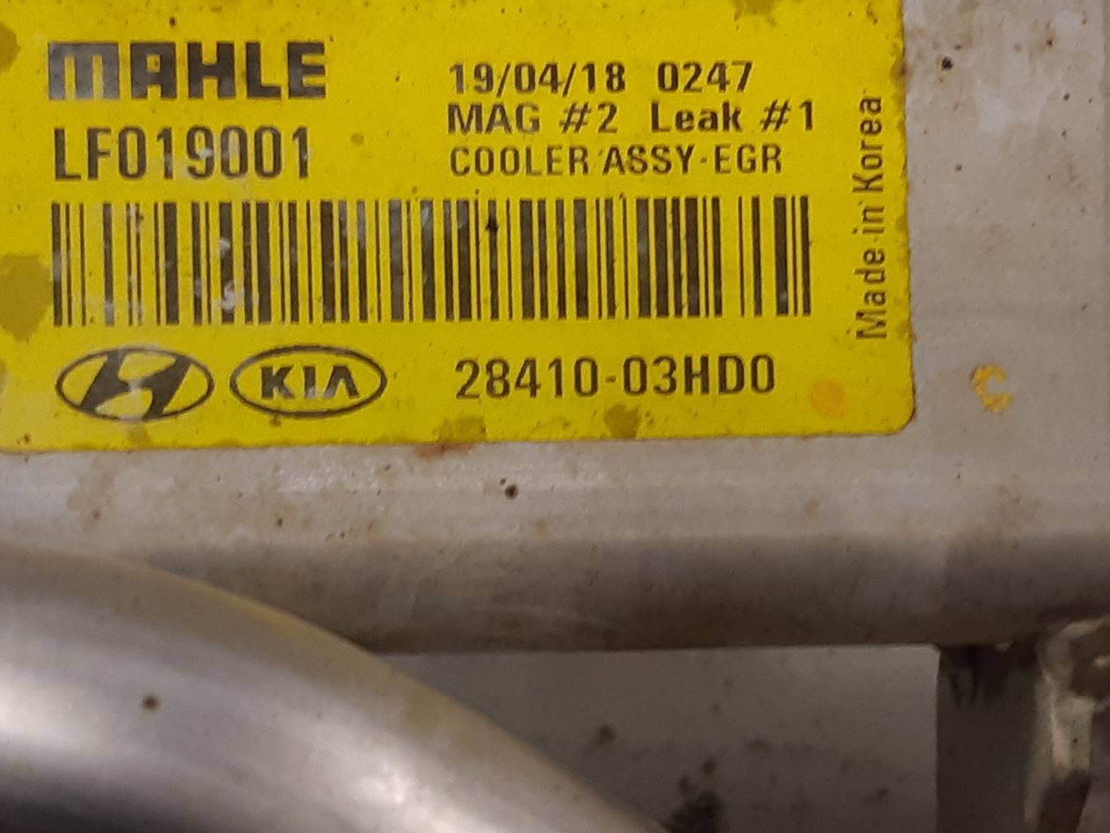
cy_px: 425
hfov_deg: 43.6
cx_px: 671
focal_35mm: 43
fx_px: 1379
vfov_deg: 33.6
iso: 80
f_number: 1.7
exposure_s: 1/50
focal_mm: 3.93
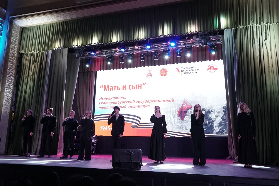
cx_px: 140
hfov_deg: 60.3
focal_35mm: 31
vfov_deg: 42.3
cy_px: 93
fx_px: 240
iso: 6400
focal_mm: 31
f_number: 6.3
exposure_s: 1/200
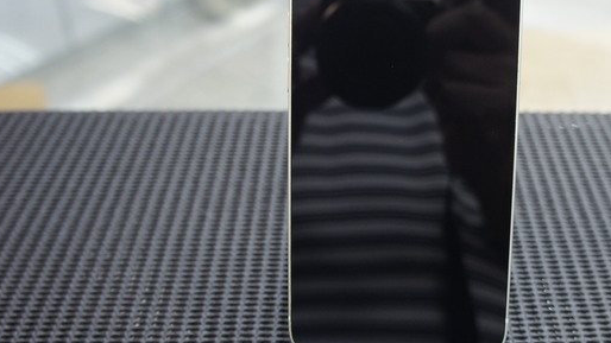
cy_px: 161
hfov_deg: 45.8
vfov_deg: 27.1
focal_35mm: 44
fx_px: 713
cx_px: 396
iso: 800
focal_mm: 20
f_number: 4
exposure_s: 1/80
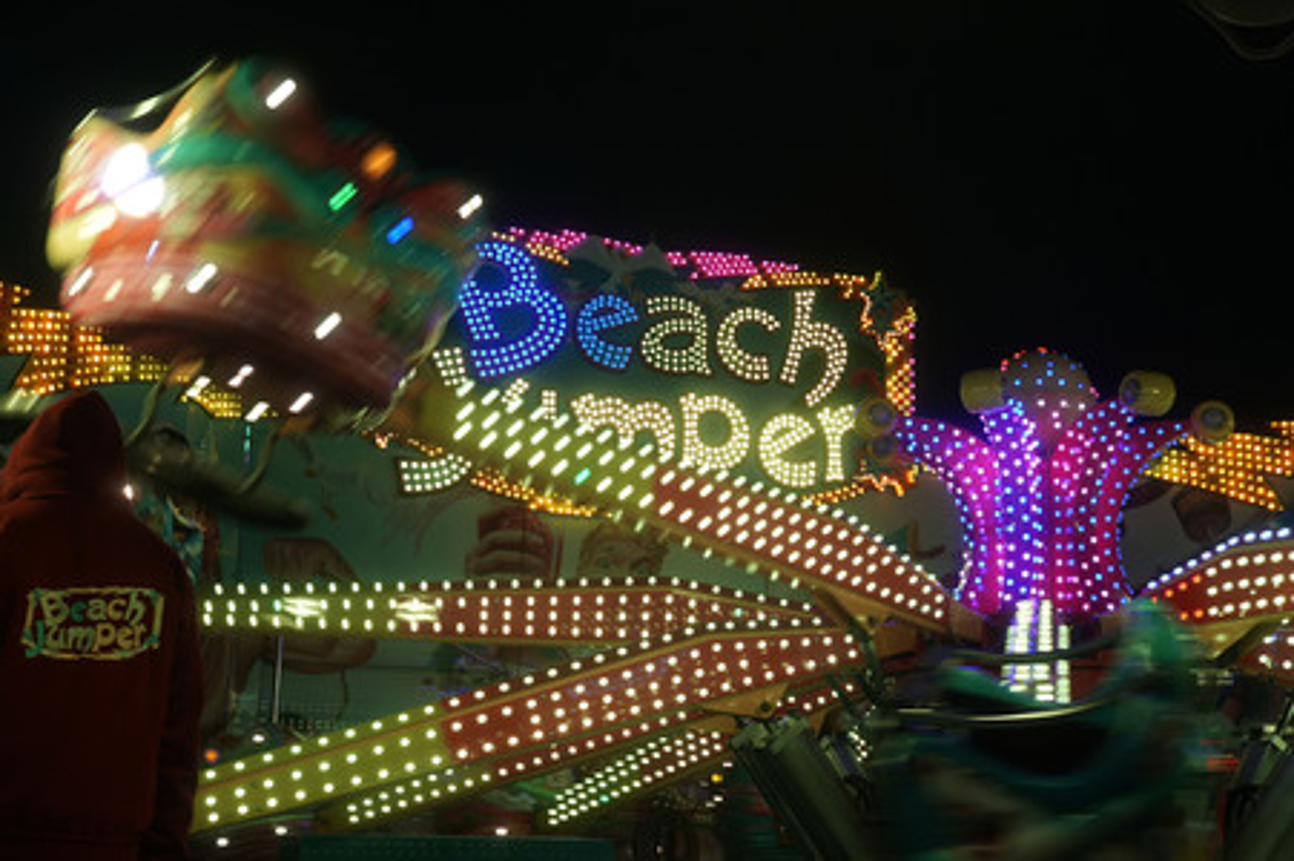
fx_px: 1616
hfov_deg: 43.6
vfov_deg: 29.8
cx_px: 647
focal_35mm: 45
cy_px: 430
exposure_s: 1/80
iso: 640
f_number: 10
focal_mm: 30
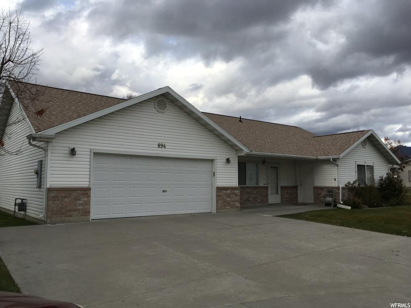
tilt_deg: +5.4
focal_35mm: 29
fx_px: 344
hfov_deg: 61.7
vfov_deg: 48.2
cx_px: 206
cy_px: 154
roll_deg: -0.9
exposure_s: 1/769
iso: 25
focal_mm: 4.15
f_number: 2.2
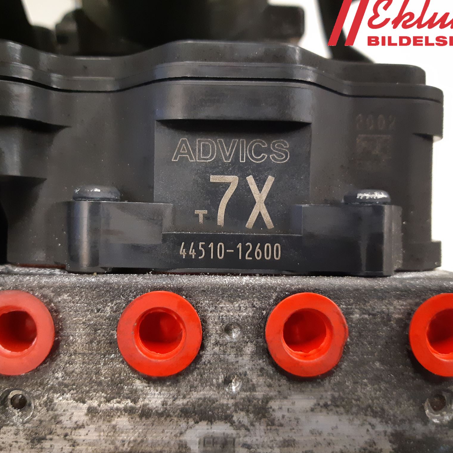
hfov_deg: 52.5
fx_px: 459
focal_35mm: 31
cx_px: 205
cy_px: 224
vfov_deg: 52.5
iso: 400
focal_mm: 3.93
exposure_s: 1/25
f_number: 1.7
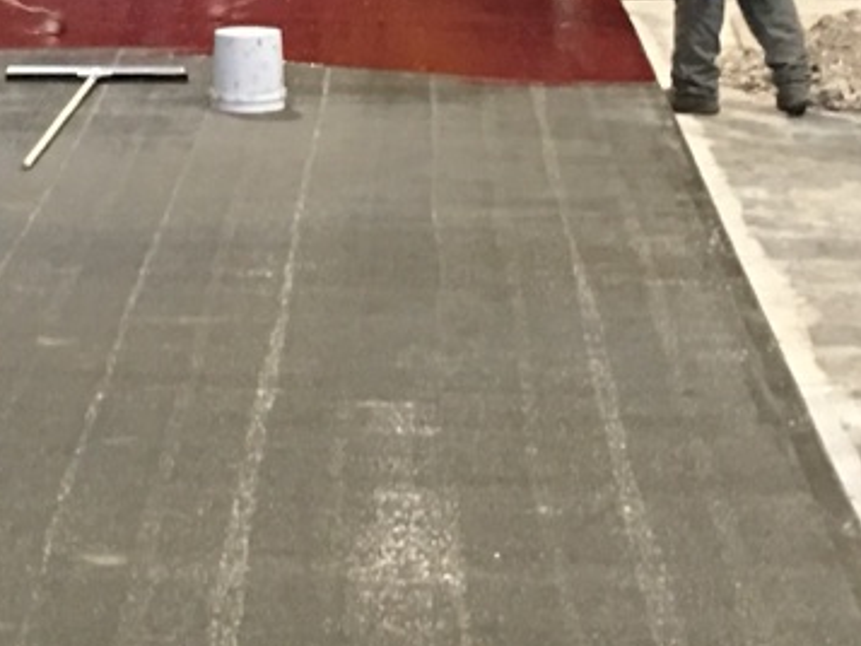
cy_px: 5
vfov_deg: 11.3
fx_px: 3235
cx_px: 253
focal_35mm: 130
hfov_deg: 15.1
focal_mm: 4.15
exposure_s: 1/4
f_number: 2.2
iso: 64
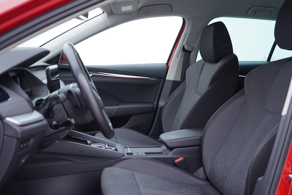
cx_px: 146
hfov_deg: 53.1
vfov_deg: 36.9
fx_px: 292
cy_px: 98
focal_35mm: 36
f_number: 2.8
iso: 160
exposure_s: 1/40
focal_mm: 24
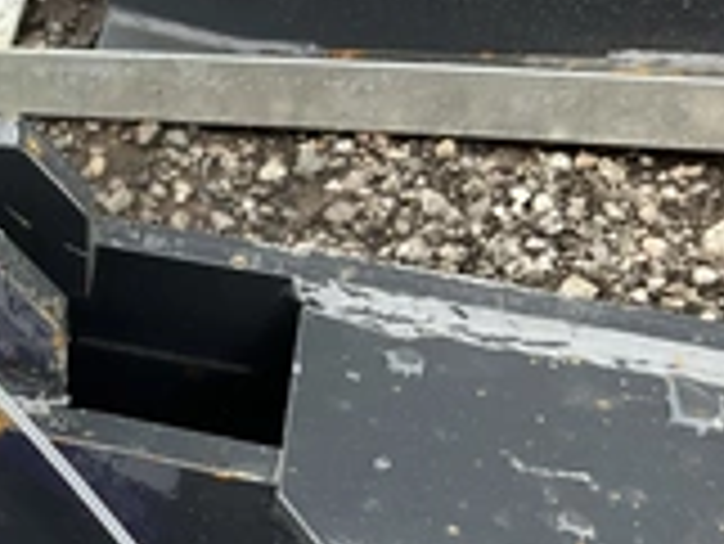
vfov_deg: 20.1
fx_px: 1507
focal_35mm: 72
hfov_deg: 24.3
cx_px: -162
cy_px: 481
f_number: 1.8
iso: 20
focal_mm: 3
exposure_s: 1/227
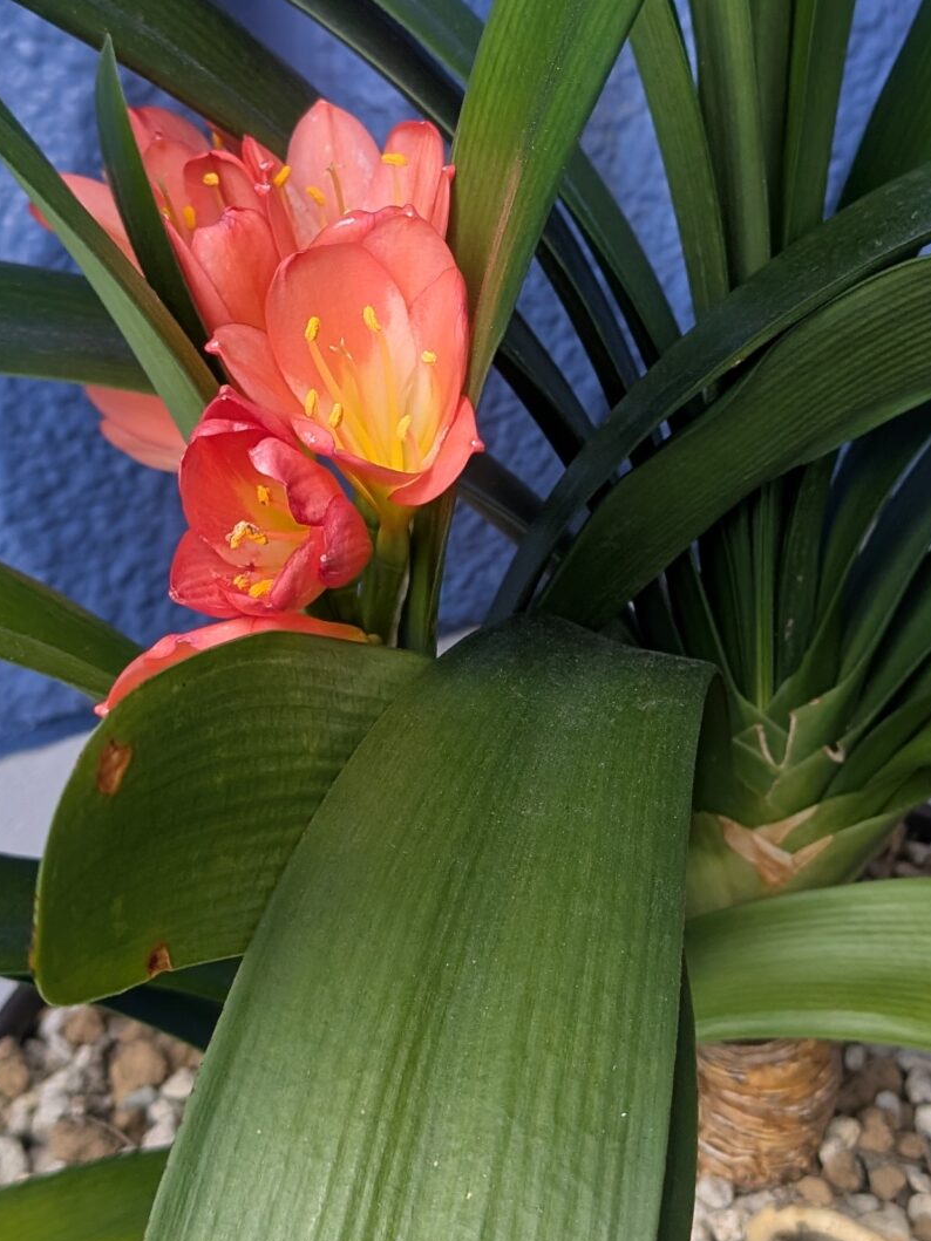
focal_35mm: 58
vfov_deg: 33.2
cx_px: 536
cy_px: 534
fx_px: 2080
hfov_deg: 25.2
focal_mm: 4.53
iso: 112
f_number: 1.7
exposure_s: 1/172
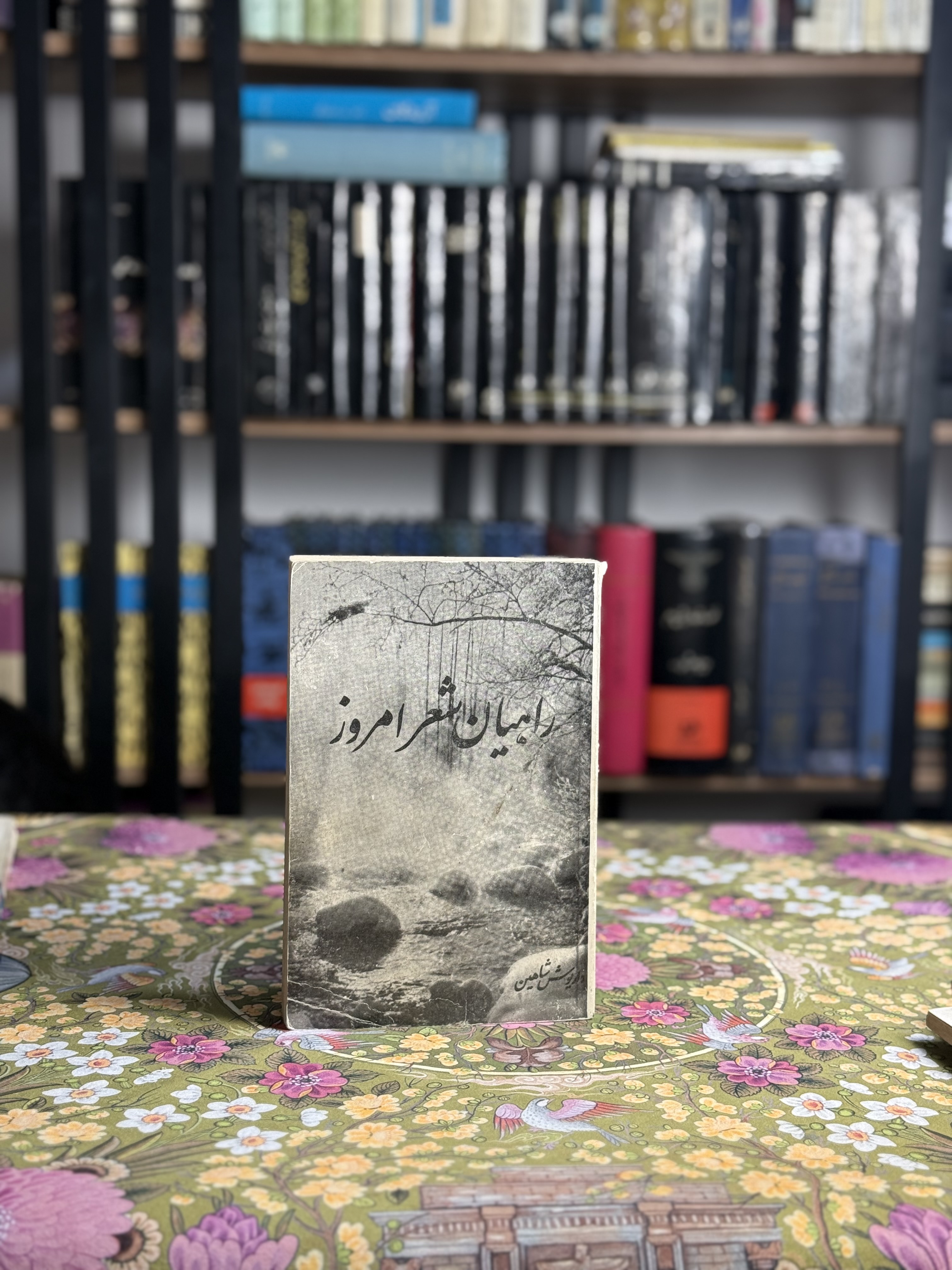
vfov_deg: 39.7
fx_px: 1760
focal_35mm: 48
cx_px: 476
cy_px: 635
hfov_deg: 30.3
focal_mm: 6.76
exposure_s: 1/100
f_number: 1.78
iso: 100
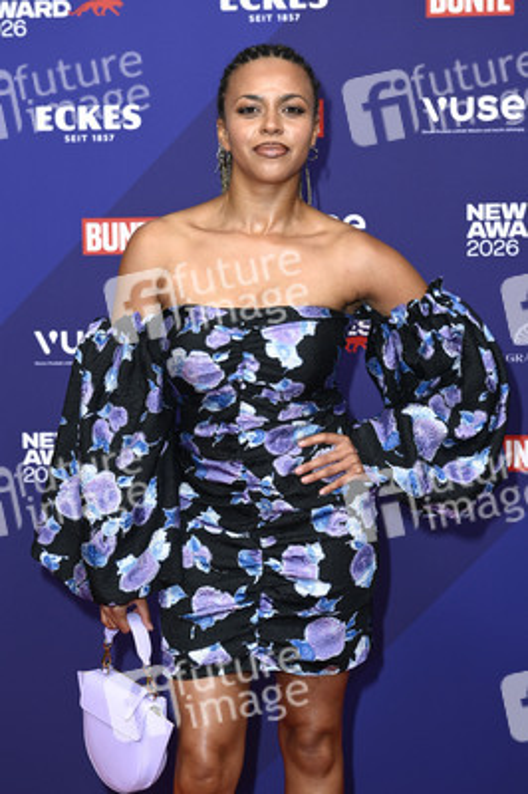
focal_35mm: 70
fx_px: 1543
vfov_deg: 28.9
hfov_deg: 19.4
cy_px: 397
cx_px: 264
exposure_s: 1/250
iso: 500
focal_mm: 70
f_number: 5.6
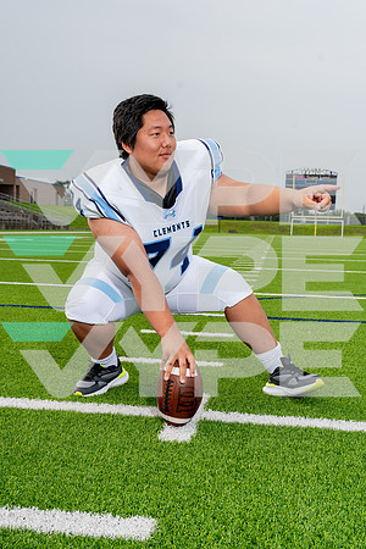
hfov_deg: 32.6
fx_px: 625
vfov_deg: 47.4
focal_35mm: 41
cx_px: 183
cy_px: 274
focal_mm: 41
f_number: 7.1
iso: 160
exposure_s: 1/250
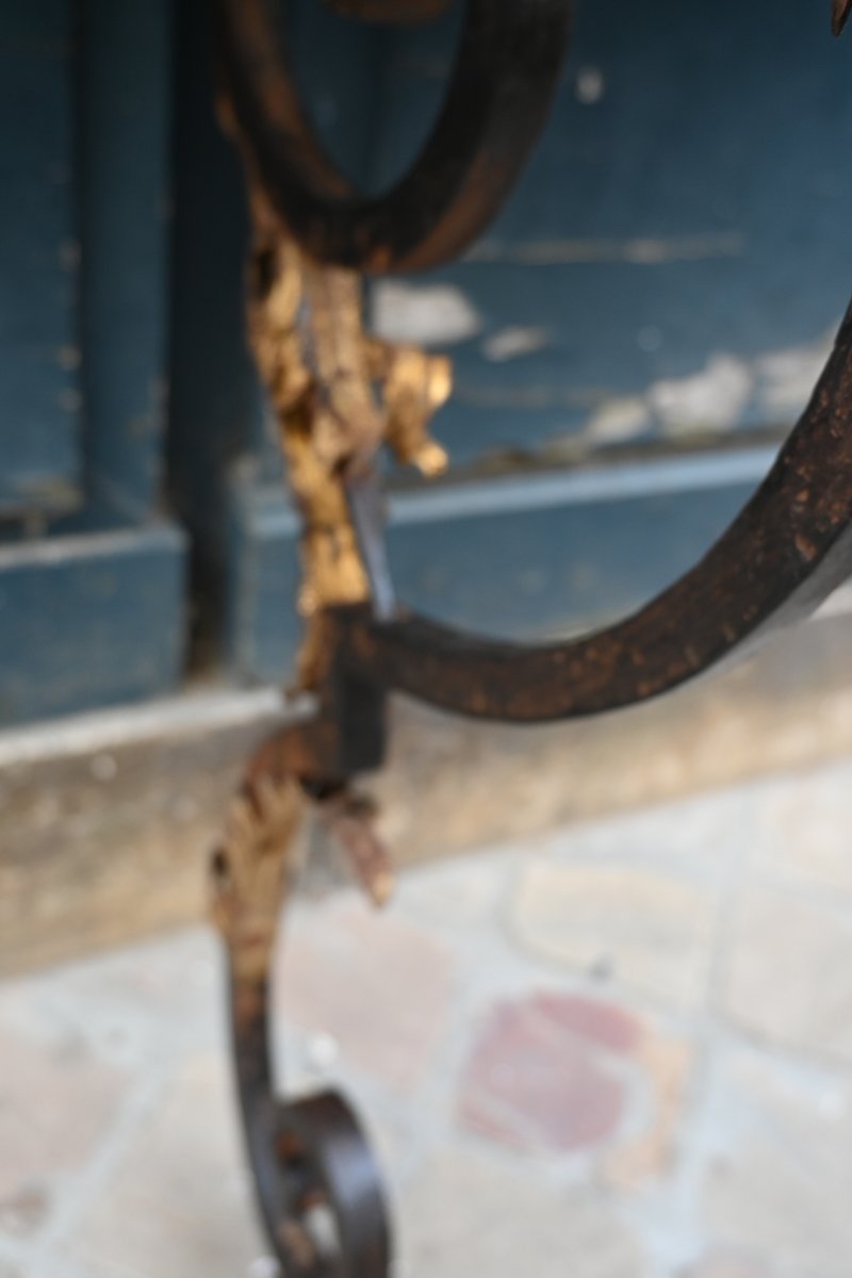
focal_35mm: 37
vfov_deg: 52.2
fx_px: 1305
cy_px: 639
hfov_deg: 36.2
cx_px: 426
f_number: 4
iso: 400
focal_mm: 24.5
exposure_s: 1/250
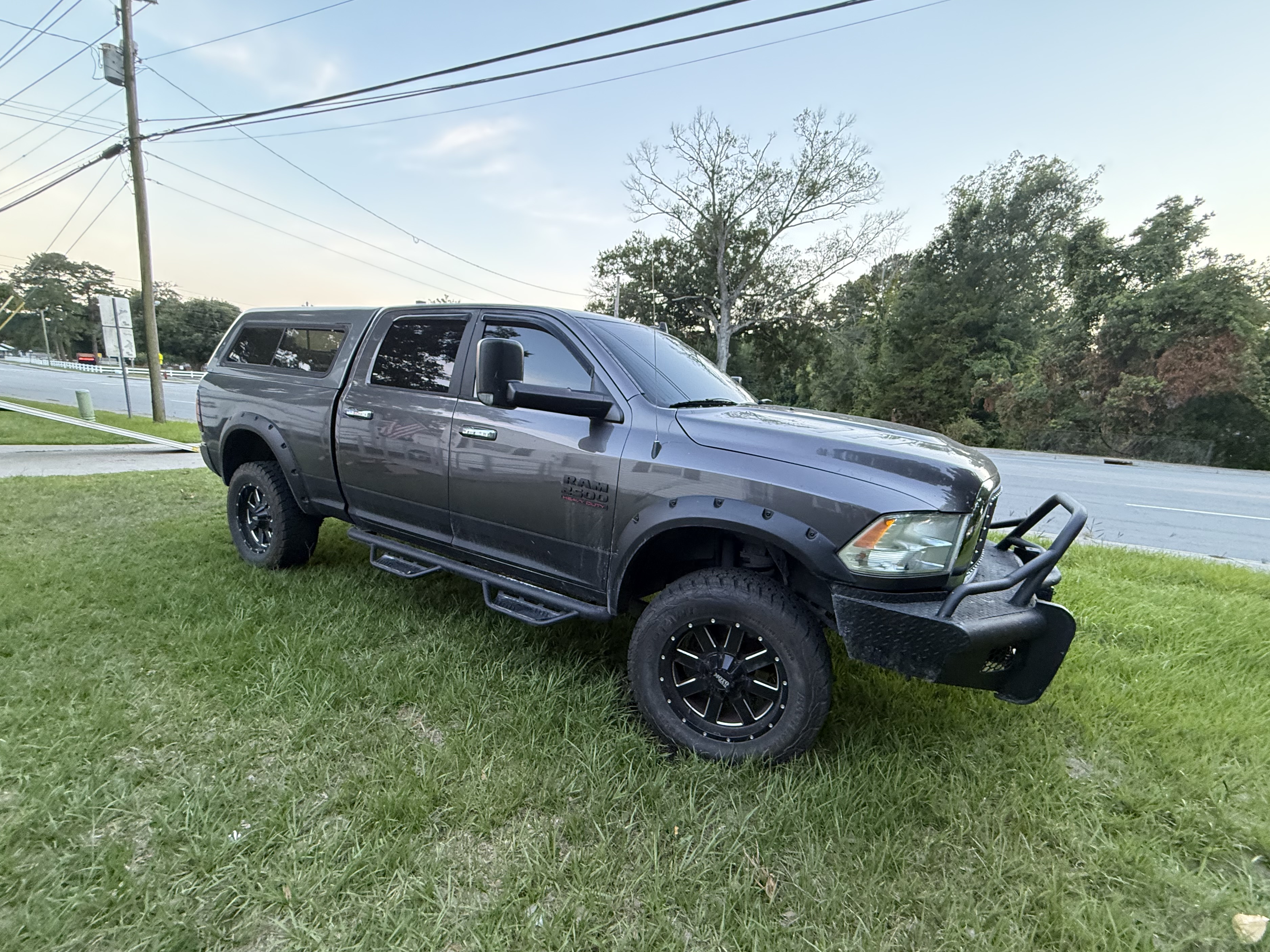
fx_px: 550
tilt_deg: -10.9
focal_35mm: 15
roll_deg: -1.4
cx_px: 643
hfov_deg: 98.2
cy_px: 499
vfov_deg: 81.7
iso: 320
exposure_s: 1/68
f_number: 2.2
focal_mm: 2.22
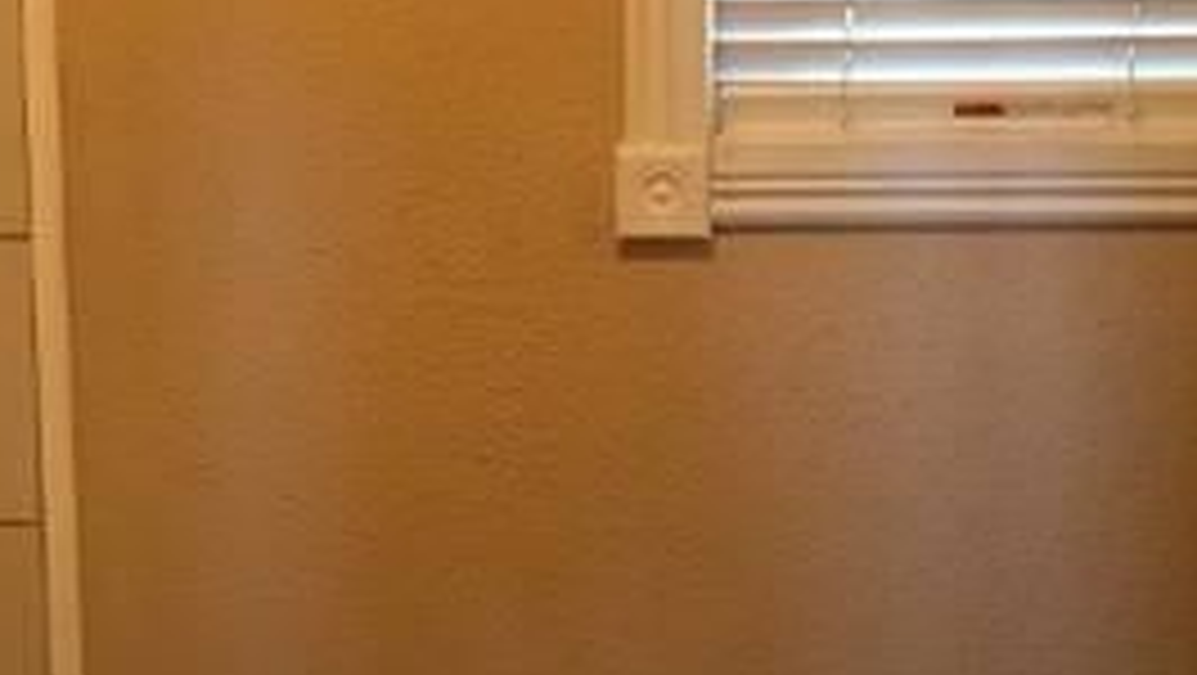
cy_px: -81
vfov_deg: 15.5
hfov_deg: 27.8
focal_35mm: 76
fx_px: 2414
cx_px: 630
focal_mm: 4.15
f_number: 2.2
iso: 80
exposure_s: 1/8
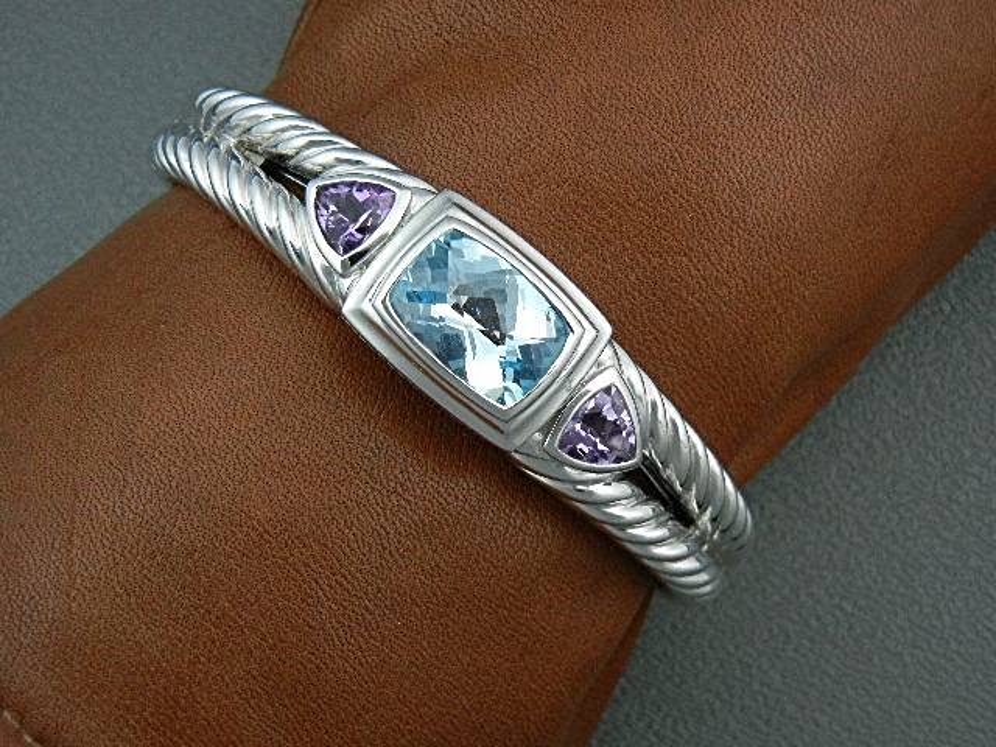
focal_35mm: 68
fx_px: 1957
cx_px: 498
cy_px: 374
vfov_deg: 21.6
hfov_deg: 28.6
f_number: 4.1
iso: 400
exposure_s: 1/20.3
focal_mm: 12.2
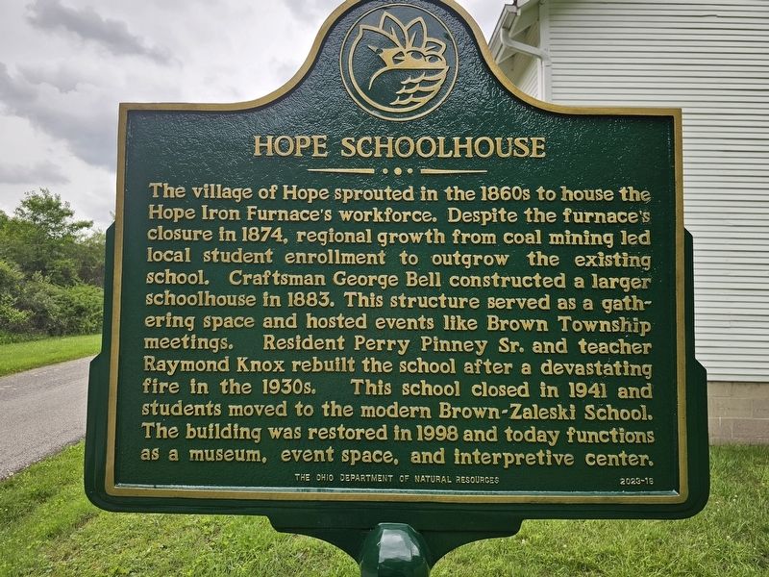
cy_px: 288
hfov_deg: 73.9
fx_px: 511
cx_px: 384
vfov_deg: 58.9
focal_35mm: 23
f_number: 1.7
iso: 40
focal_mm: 6.3
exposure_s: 1/719
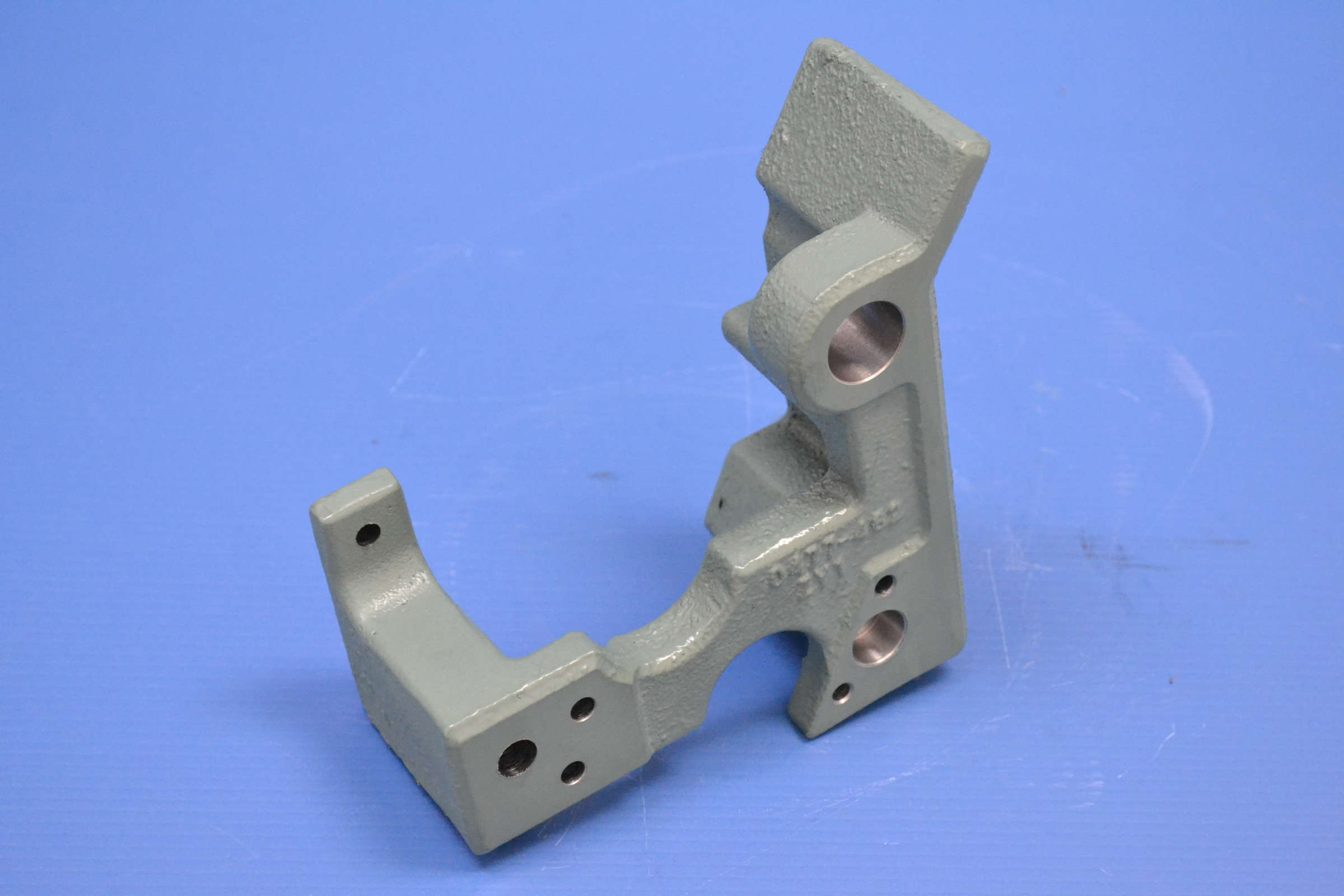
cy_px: 448
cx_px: 672
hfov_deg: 27.0
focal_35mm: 75
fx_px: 2800
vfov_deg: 18.2
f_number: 6.3
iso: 3200
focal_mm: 50
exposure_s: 1/50
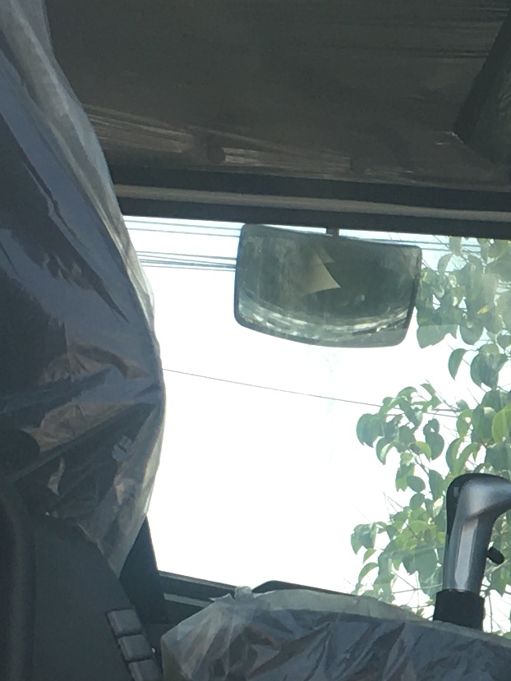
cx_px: 704
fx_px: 2775
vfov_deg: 13.9
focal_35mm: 141
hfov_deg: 10.3
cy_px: 580
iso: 25
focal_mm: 4.15
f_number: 2.2
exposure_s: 1/541
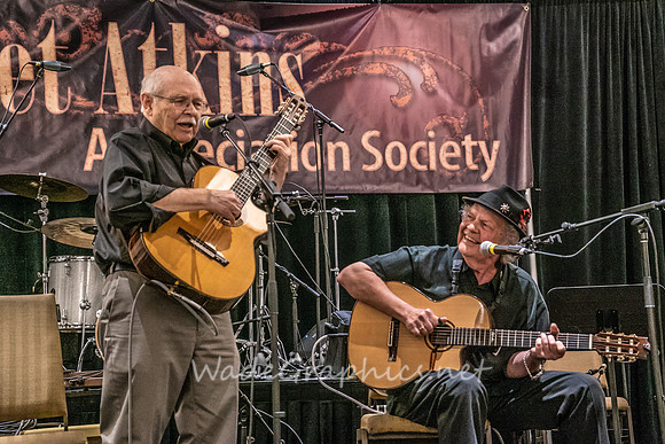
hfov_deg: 25.1
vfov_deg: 16.9
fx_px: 1494
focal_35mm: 81
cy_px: 238
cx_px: 367
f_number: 5.6
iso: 8000
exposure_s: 1/160
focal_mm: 70
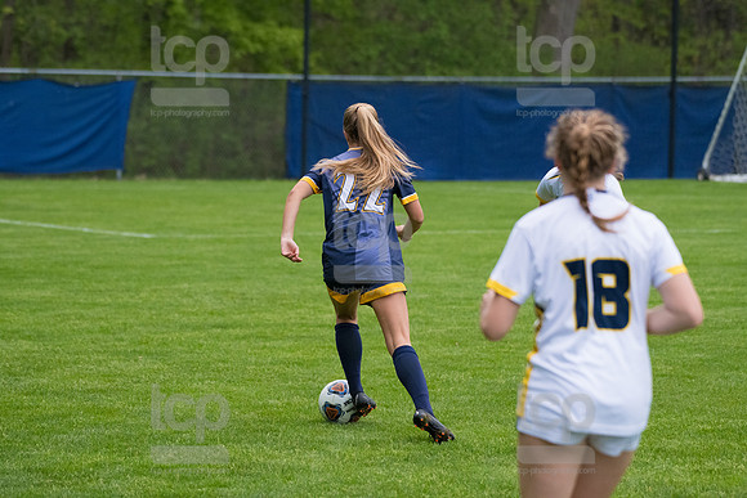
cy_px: 249
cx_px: 374
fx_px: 4151
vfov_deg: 6.9
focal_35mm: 200
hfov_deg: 10.3
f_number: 5.6
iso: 4000
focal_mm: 200
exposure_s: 1/1600
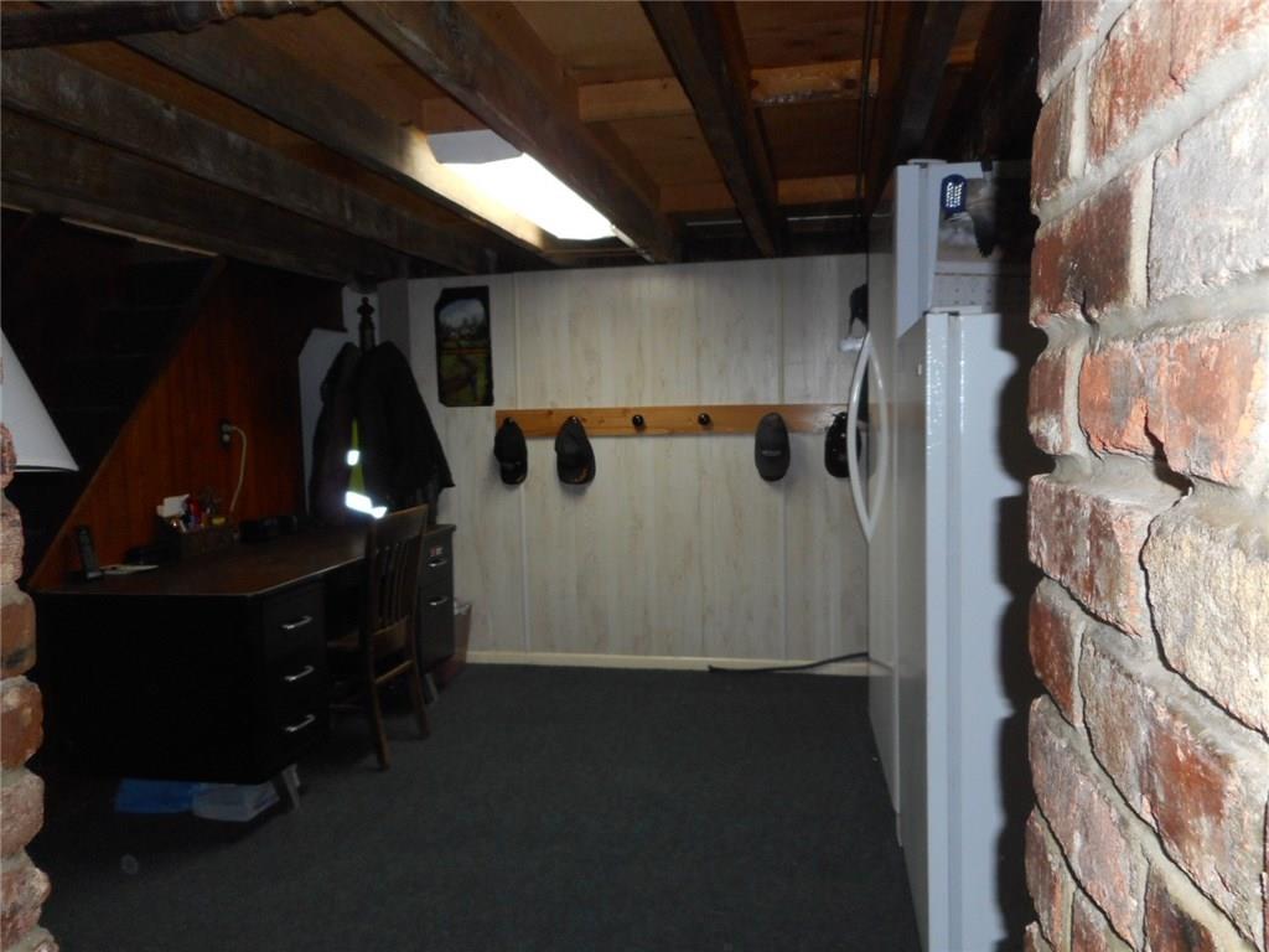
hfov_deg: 69.4
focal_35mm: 25
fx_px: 916
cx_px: 634
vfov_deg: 54.9
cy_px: 476
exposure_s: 1/25
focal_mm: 4.5
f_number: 3.7
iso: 200
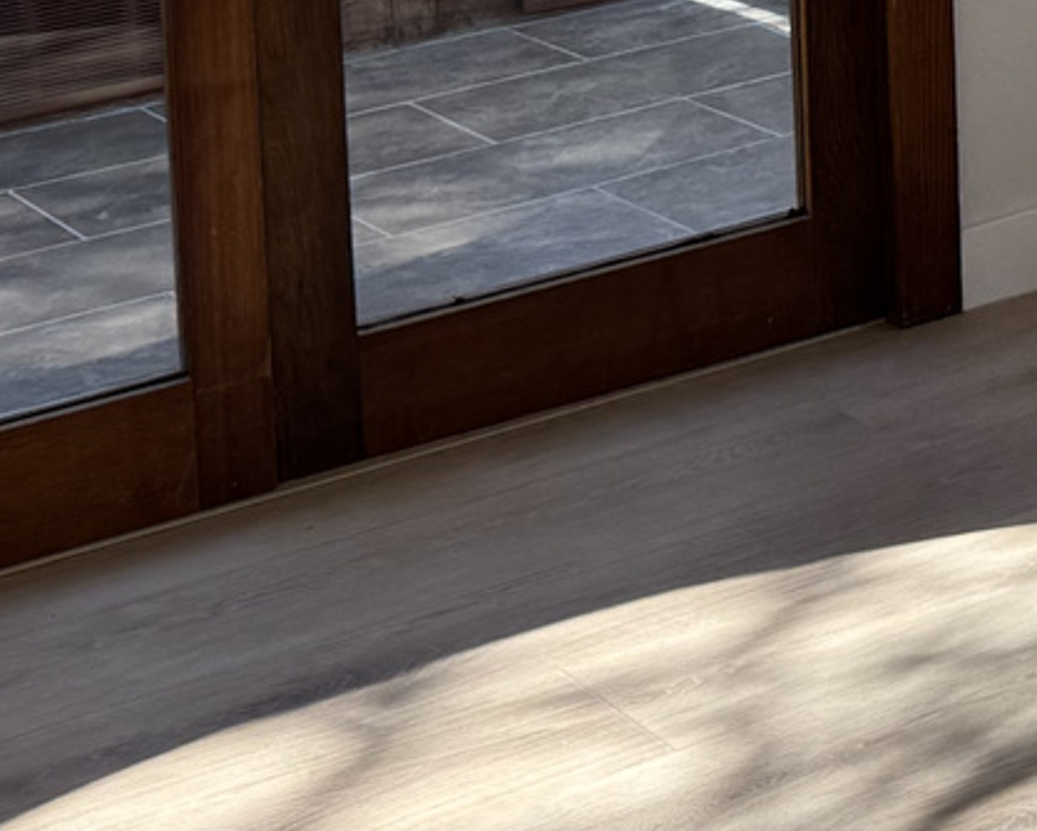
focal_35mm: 115
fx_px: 3531
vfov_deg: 12.4
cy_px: -592
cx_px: 1567
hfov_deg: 15.4
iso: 64
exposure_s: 1/184
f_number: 1.78
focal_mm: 6.76
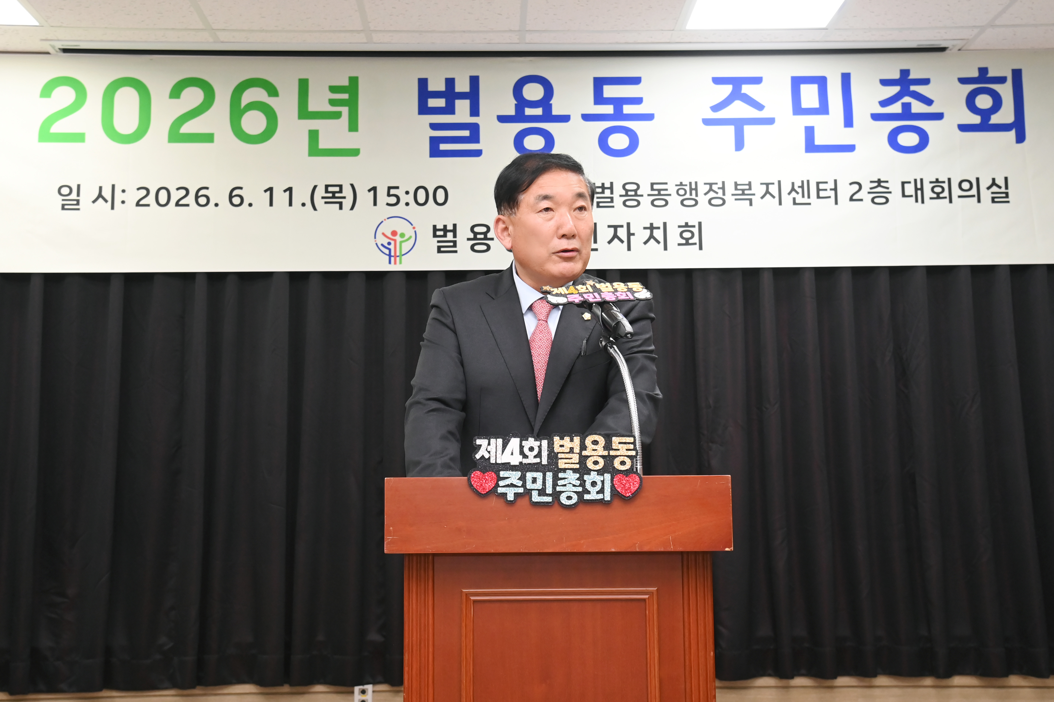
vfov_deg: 35.1
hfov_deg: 50.7
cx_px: 527
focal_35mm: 38
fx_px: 1112
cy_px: 351
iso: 3200
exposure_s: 1/250
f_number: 6.3
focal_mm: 38
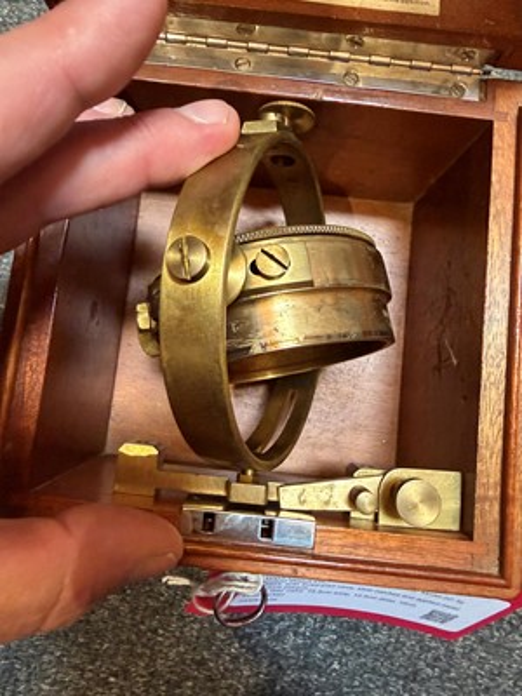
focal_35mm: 24
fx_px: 483
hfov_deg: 56.8
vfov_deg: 71.6
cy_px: 348
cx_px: 261
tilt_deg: -82.8
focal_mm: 2.22
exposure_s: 1/60
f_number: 2.2
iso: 800
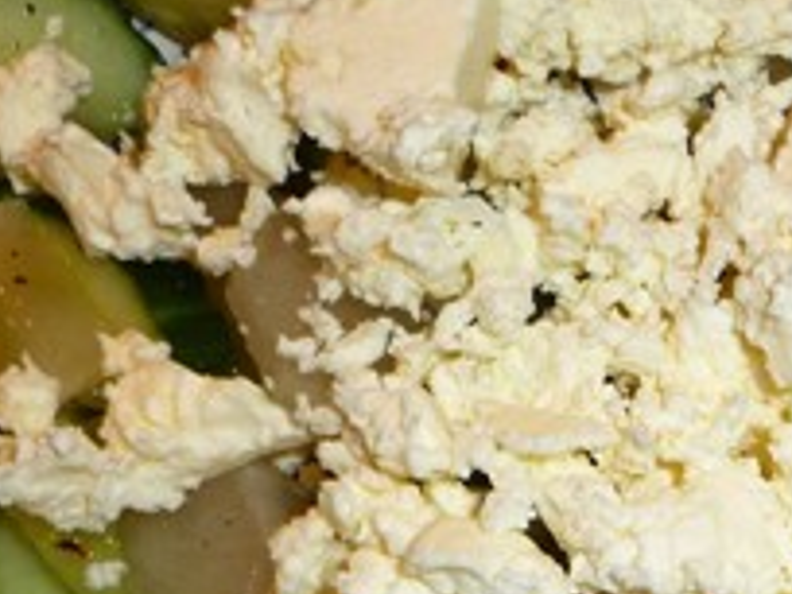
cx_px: 776
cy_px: 590
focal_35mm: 88
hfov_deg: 21.5
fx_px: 2013
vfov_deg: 16.4
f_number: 3.3
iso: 100
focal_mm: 4.7
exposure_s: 1/30
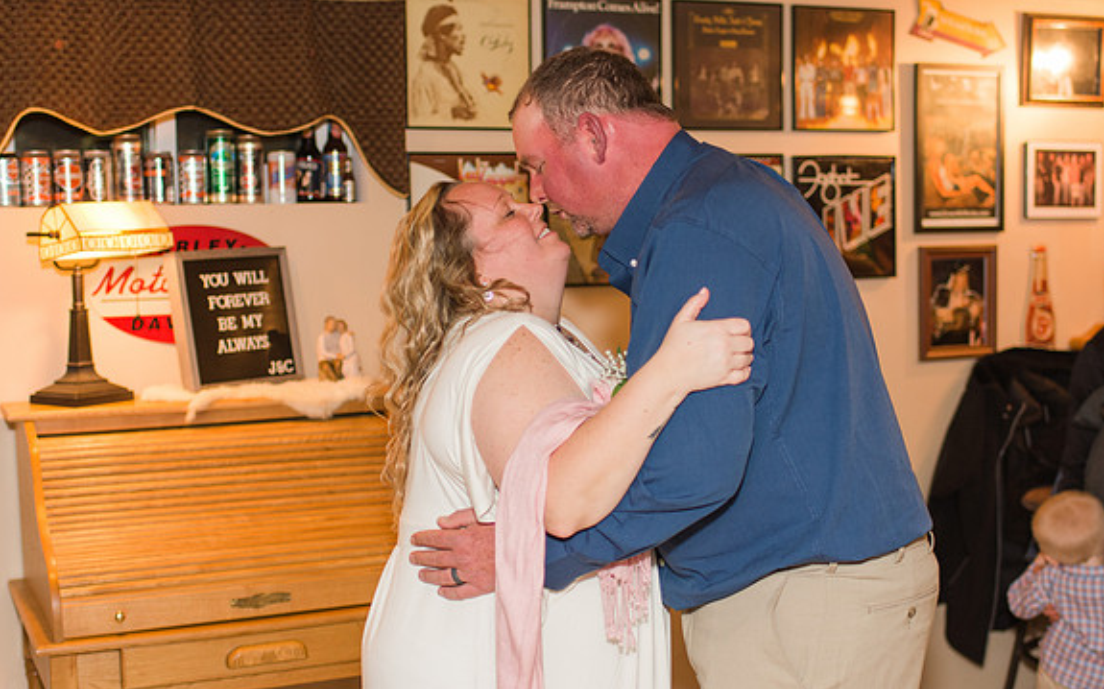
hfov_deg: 37.5
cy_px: 341
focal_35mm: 54
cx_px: 553
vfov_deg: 24.0
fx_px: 1624
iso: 400
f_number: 1.8
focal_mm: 35
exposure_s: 1/200
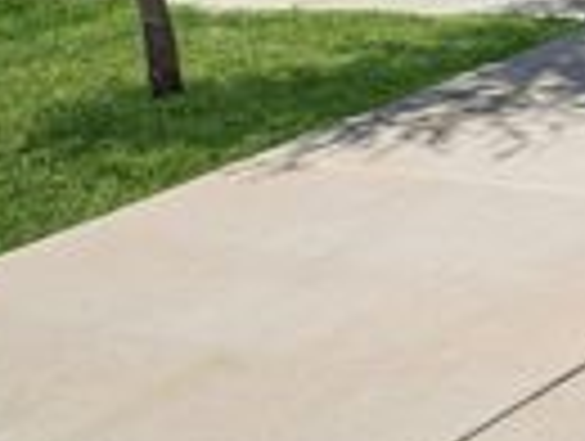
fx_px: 1812
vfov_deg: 12.9
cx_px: 918
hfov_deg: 16.5
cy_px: -290
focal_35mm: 107
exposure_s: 1/1000
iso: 200
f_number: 8
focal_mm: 29
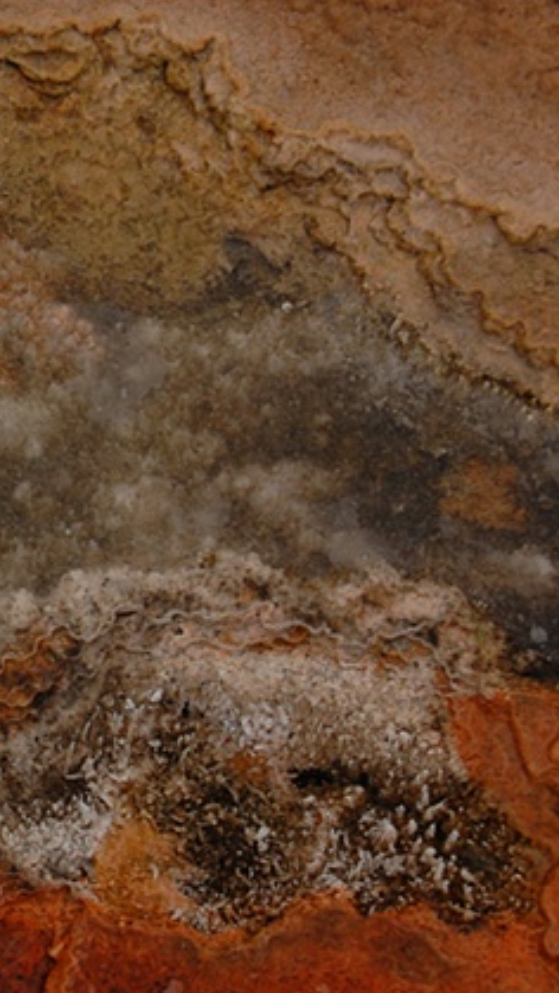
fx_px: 3470
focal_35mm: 132
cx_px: -14
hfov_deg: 9.1
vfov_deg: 16.3
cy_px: 496
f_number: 7.1
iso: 400
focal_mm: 55
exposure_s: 1/200
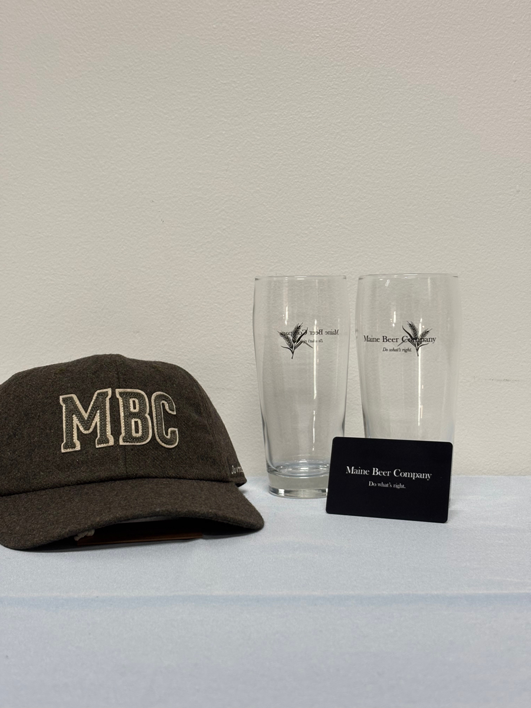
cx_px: 266
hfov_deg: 28.0
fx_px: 1064
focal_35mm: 52
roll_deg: +0.2
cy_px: 354
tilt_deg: -2.4
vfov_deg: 36.8
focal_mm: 5.96
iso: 80
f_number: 1.6
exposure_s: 1/60
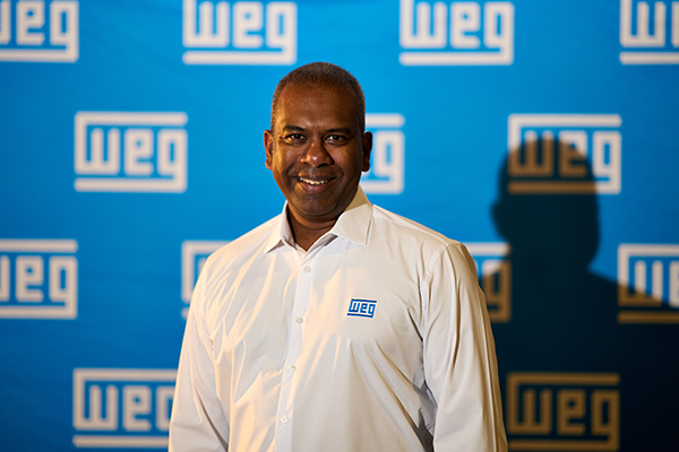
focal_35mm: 85
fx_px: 1603
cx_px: 340
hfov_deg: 23.9
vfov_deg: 16.1
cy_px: 226
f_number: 1.4
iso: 800
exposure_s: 1/250
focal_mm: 85
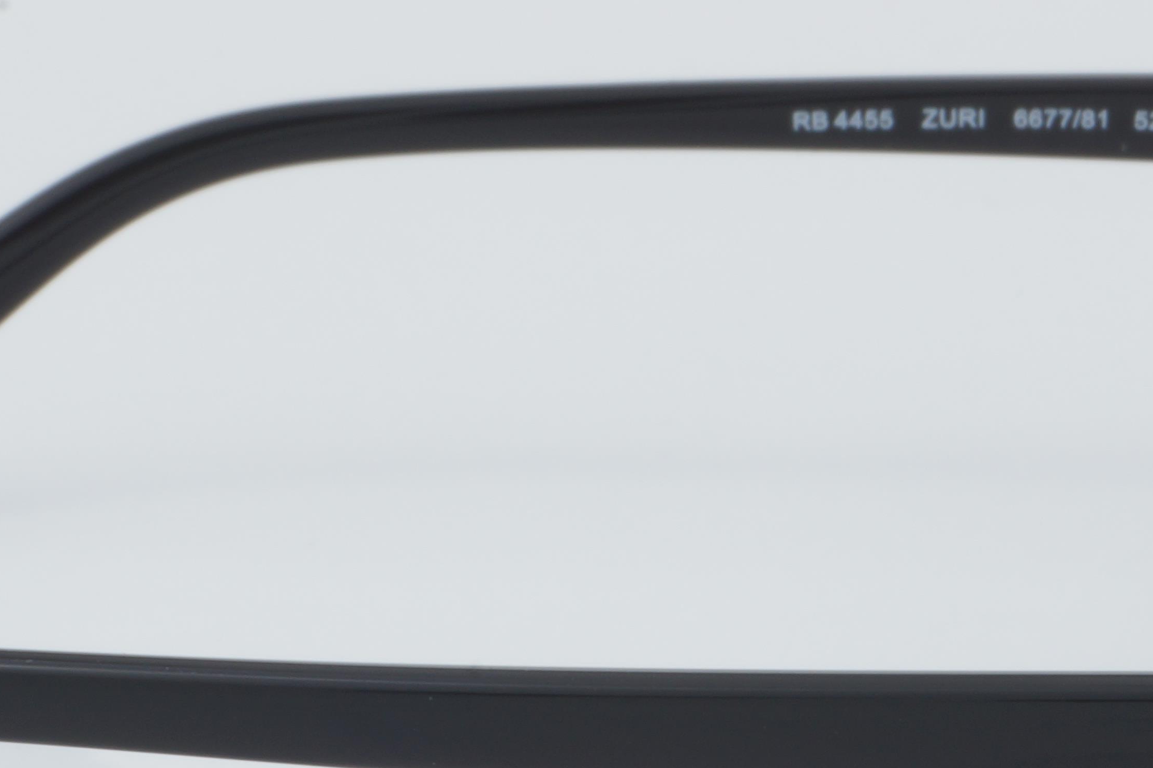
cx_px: 572
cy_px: 588
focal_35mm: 202
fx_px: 6469
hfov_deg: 10.2
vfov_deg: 6.8
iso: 100
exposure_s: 1/3
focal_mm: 50
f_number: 32
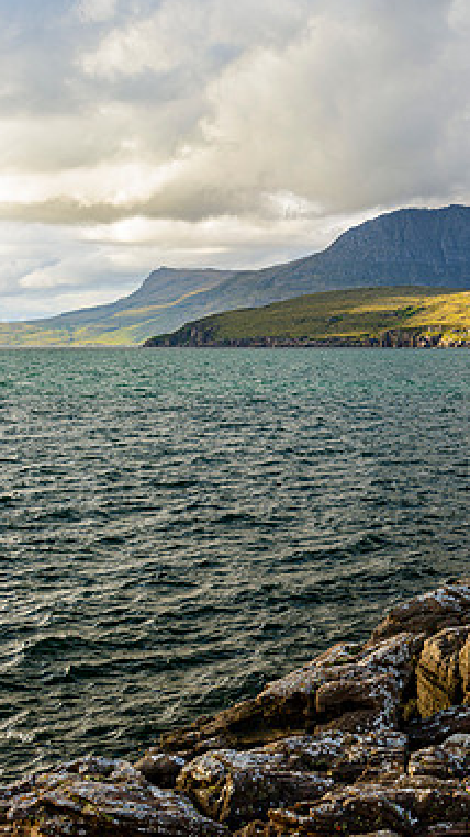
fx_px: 1131
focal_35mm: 51
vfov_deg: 40.6
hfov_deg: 21.6
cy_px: 418
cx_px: 575
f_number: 8
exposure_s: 1/25
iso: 100
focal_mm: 32
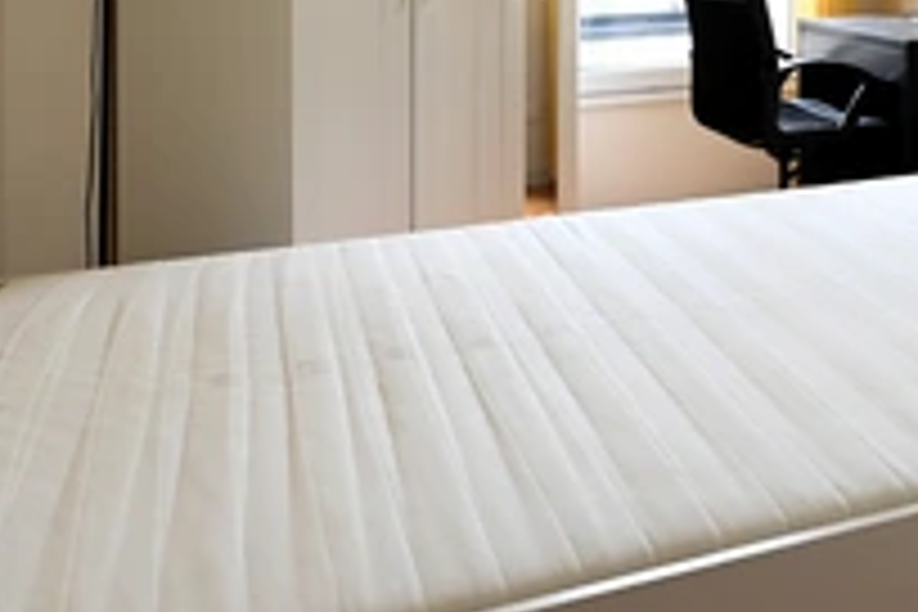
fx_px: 1198
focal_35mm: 47
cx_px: 873
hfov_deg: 38.2
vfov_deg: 25.8
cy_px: -110
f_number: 11
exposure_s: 1/10
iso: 200
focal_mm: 16
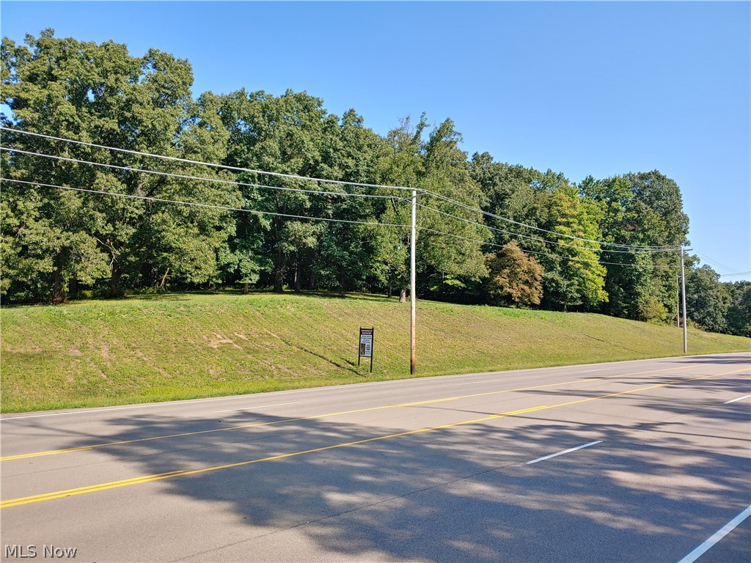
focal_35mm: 25
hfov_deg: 69.4
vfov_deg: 54.9
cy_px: 282
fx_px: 542
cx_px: 376
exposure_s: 1/1351
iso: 50
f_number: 1.5
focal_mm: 4.23
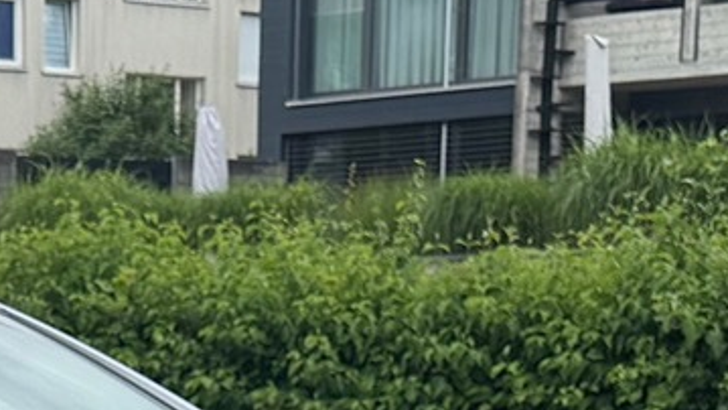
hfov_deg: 14.4
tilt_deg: -10.2
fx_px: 2838
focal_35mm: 147
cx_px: -10
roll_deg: +0.8
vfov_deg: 7.5
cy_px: 1116
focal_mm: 6.76
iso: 80
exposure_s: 1/1770
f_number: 1.78
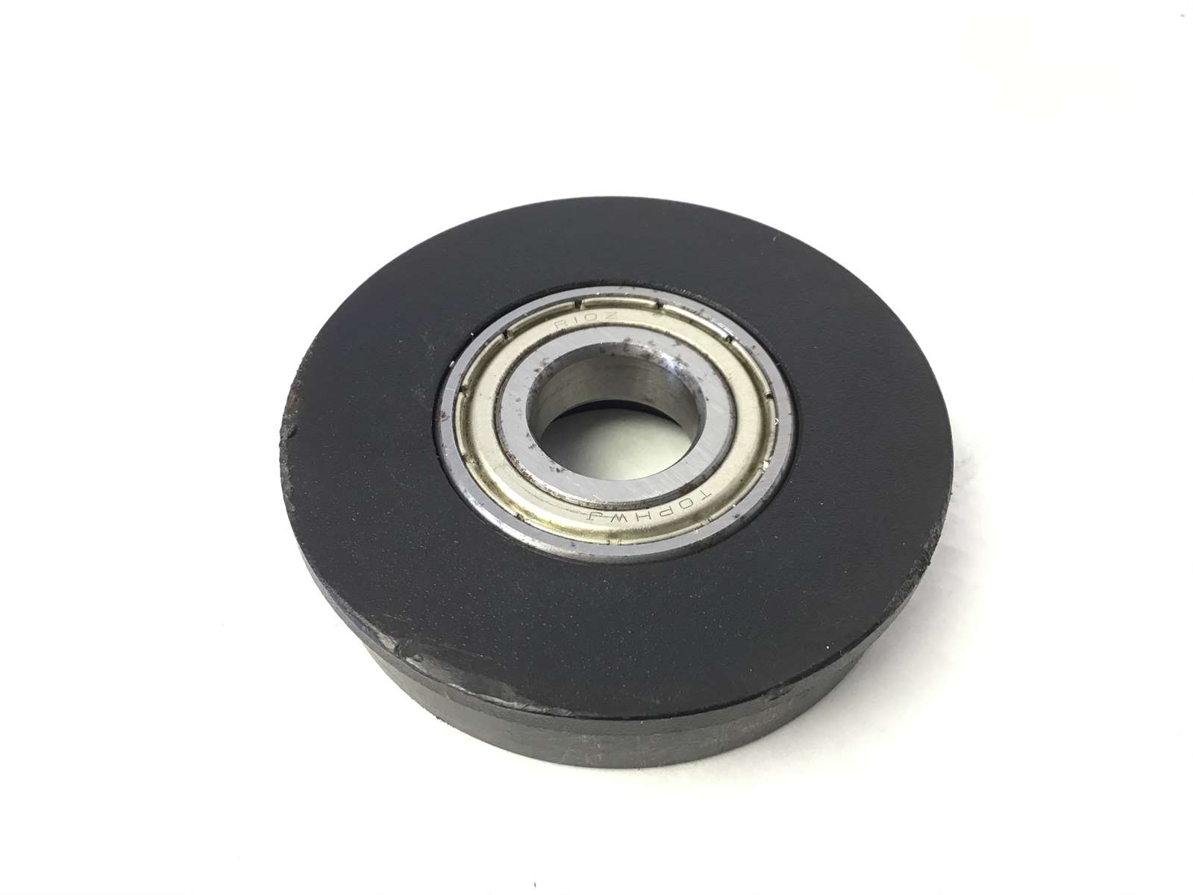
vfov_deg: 45.4
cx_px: 596
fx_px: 1068
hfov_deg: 58.4
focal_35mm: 31
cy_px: 448
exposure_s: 1/30
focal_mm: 3.3
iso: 50
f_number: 2.4
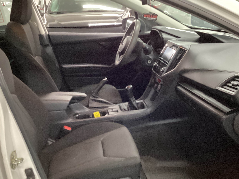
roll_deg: +0.1
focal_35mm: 39
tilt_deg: -22.6
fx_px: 269
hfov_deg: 47.9
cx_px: 117
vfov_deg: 36.8
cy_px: 92
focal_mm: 3.3
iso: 640
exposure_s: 1/30
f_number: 2.4
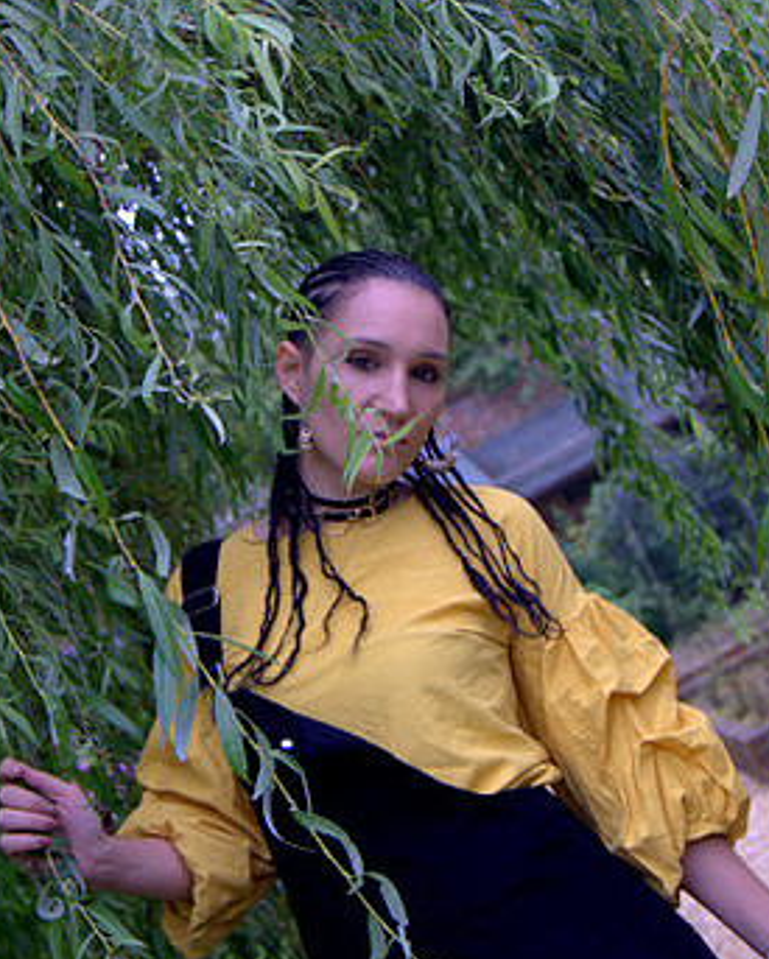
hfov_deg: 23.7
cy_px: 389
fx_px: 1836
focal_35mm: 65
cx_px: 384
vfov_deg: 29.2
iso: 100
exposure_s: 1/80
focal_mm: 35
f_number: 5
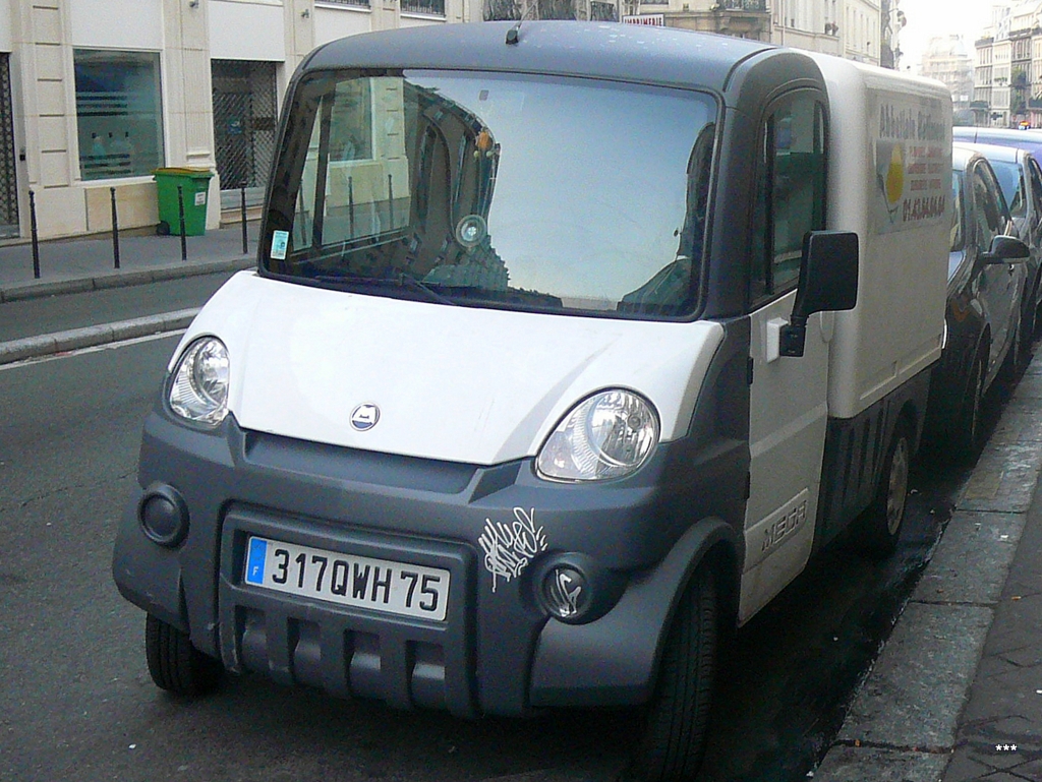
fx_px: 1235
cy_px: 391
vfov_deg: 35.2
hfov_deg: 45.8
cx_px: 521
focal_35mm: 41
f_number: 2.8
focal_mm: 5.2
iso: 200
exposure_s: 1/25
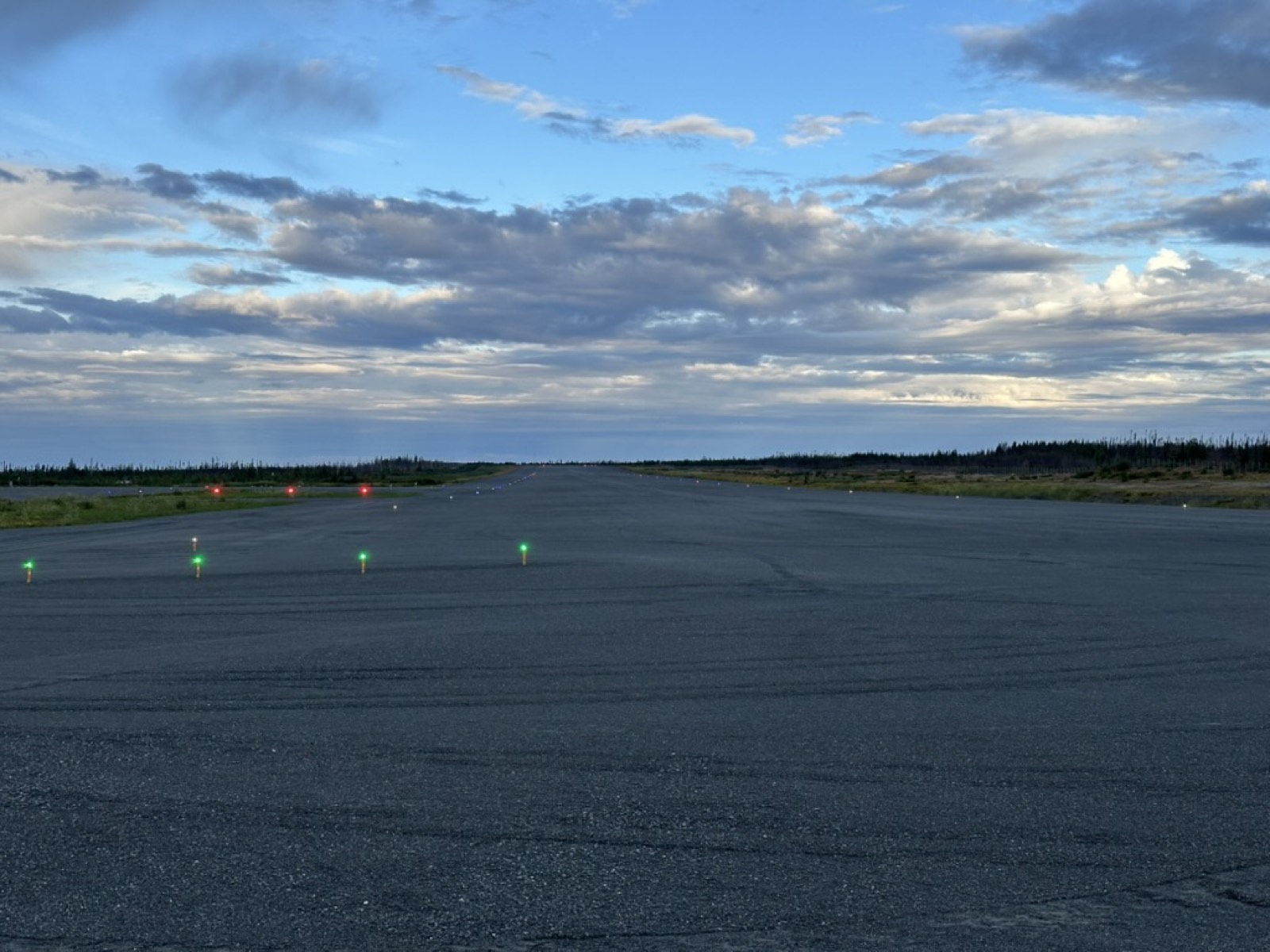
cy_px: 476
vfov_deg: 30.3
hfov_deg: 39.7
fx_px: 1761
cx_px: 635
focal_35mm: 48
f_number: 1.78
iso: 64
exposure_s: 1/1497
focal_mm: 6.86
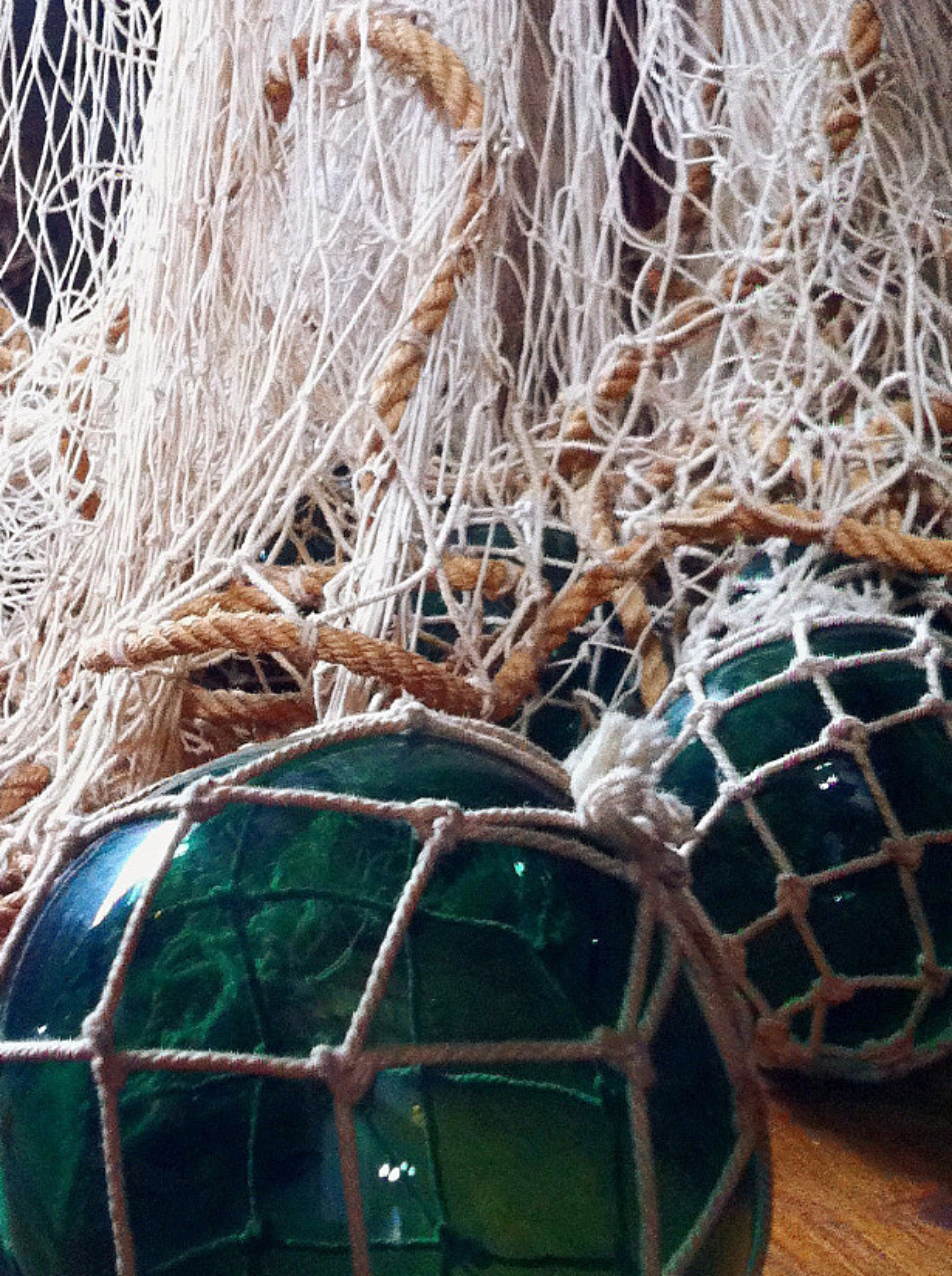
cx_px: 437
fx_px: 2501
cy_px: 588
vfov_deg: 28.6
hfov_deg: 21.5
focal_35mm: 68
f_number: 2.8
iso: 250
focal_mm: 3.85
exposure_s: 1/17
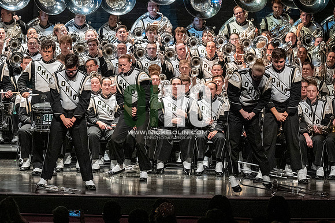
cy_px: 112
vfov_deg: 6.3
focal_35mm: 217
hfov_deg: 9.5
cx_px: 168
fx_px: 2018
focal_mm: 145
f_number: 4
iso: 4000
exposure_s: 1/500
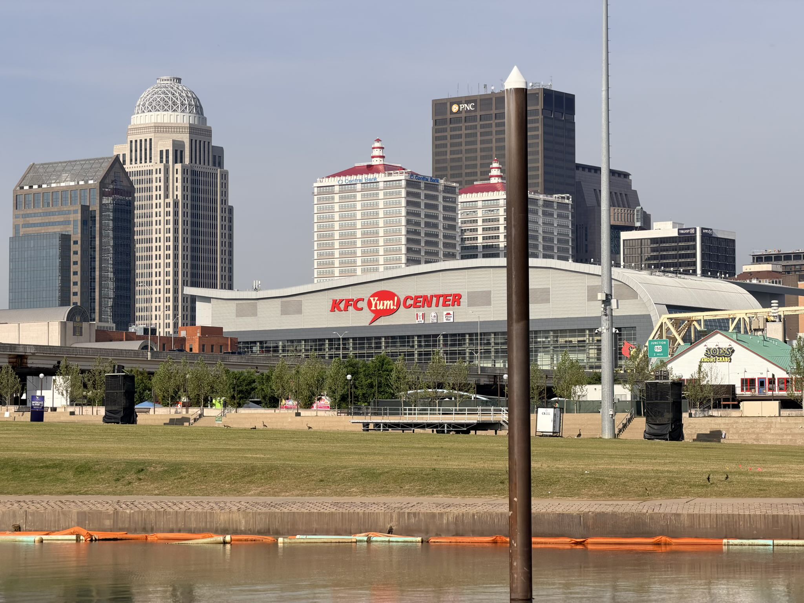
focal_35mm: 100
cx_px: 402
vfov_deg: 14.8
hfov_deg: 19.6
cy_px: 302
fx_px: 2323
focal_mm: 16.89
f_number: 2.8
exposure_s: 1/742
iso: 20
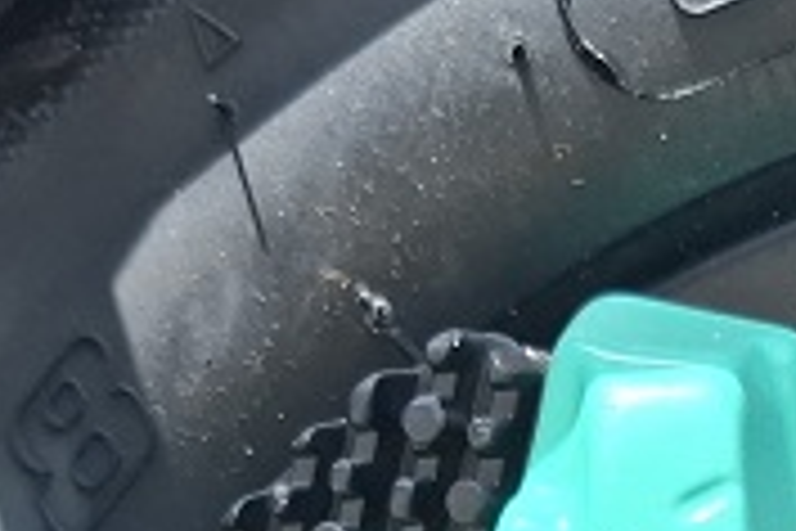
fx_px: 2985
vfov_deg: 9.1
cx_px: 800
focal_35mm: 135
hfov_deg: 14.9
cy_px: 1310
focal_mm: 5.54
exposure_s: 1/853
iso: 50
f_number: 1.8
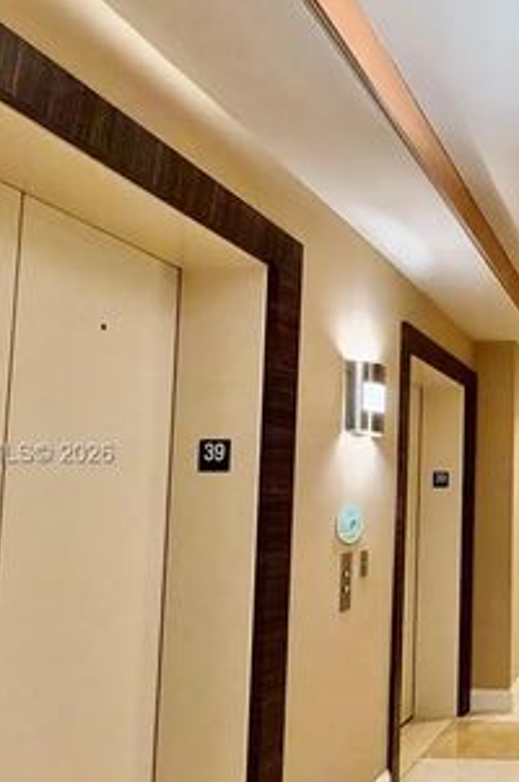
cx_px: 620
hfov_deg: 34.1
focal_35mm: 31
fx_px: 672
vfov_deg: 60.0
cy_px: 455
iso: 400
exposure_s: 1/60
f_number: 2.2
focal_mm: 2.22
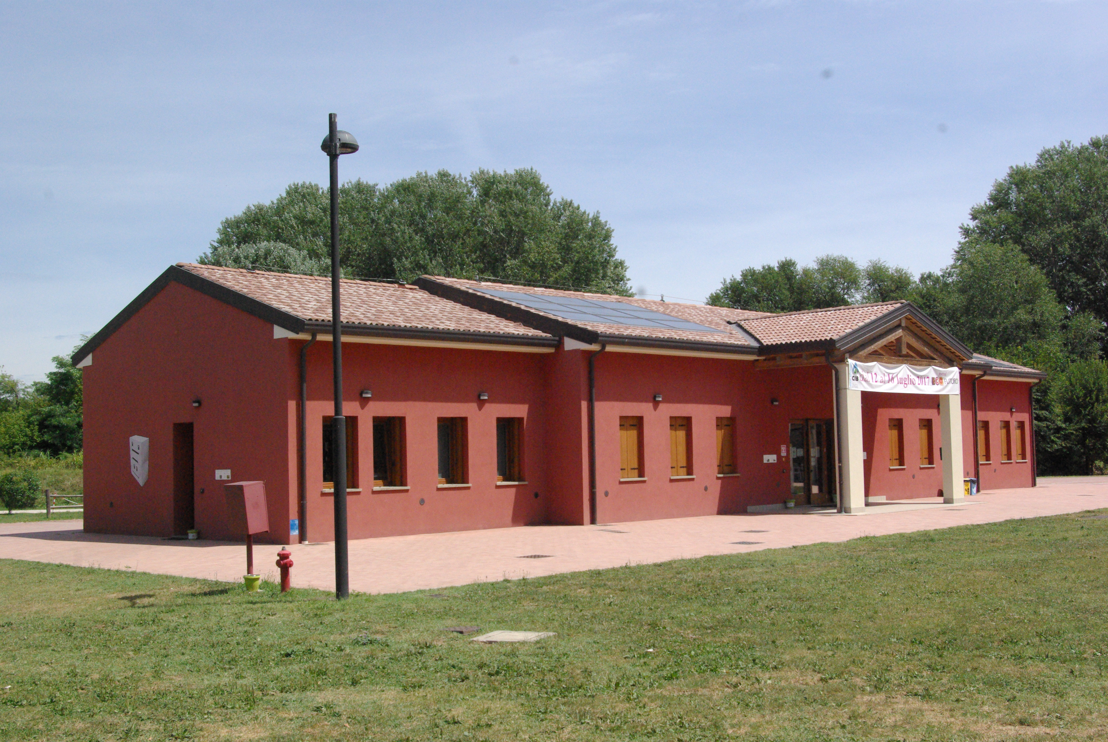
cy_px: 371
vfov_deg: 34.3
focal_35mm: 39
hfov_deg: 49.5
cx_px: 554
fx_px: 1202
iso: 1600
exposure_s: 1/2000
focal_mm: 26
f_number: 11
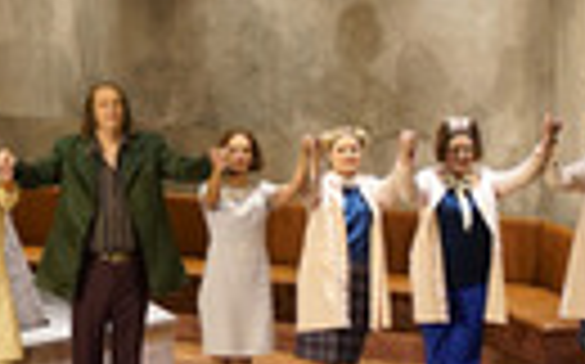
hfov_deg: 6.8
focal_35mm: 307
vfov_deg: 4.3
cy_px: -49
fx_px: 4890
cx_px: -209
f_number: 5.6
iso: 1600
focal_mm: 87
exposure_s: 1/125
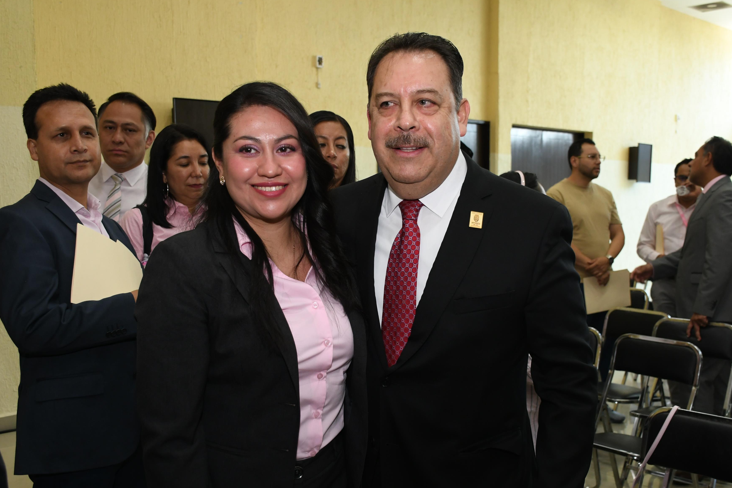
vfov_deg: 36.8
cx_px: 387
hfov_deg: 53.1
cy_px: 267
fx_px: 732
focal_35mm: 36
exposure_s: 1/100
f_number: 3.5
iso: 800
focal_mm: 20
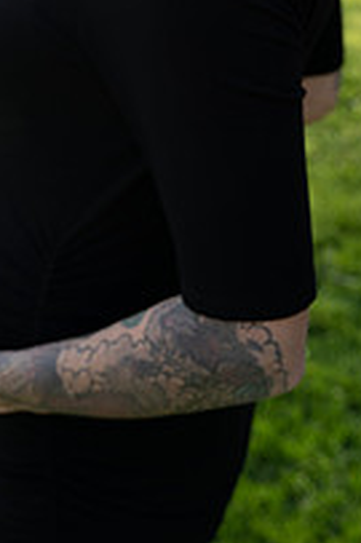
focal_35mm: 62
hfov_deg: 21.2
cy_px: 11
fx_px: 934
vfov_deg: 30.3
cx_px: 8
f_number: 3.5
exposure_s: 1/250
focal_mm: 28
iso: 125
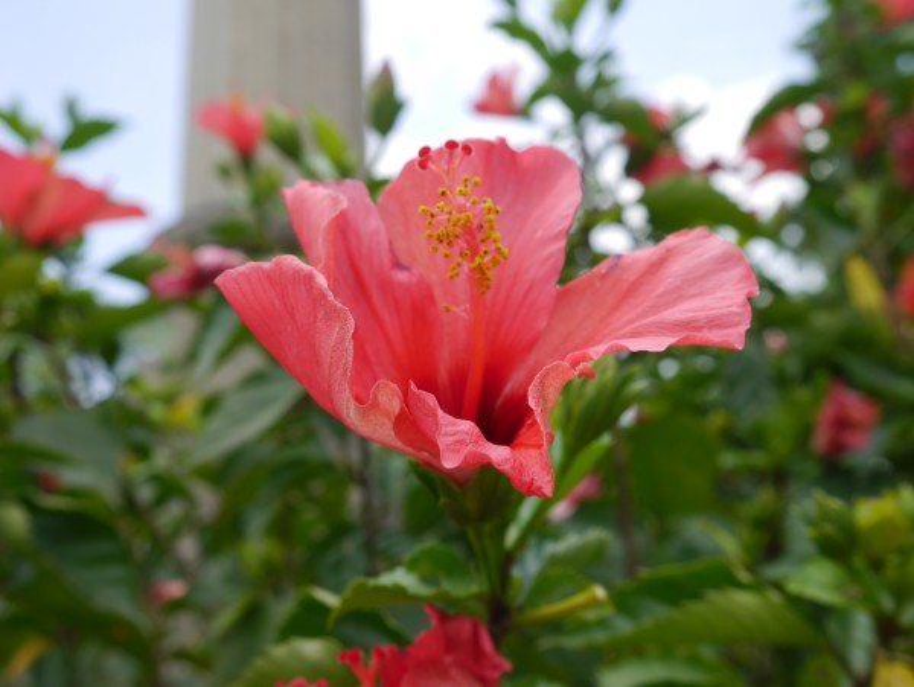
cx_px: 457
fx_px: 1057
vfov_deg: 36.0
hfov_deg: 46.8
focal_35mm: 40
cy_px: 344
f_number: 7.1
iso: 160
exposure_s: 1/200
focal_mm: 20
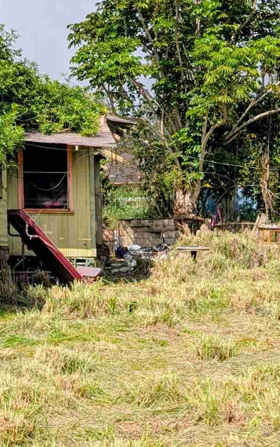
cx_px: -88
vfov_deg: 26.1
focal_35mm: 79
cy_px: 193
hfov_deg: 15.7
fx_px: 964
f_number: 1.68
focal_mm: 6.9
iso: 23
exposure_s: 1/2146
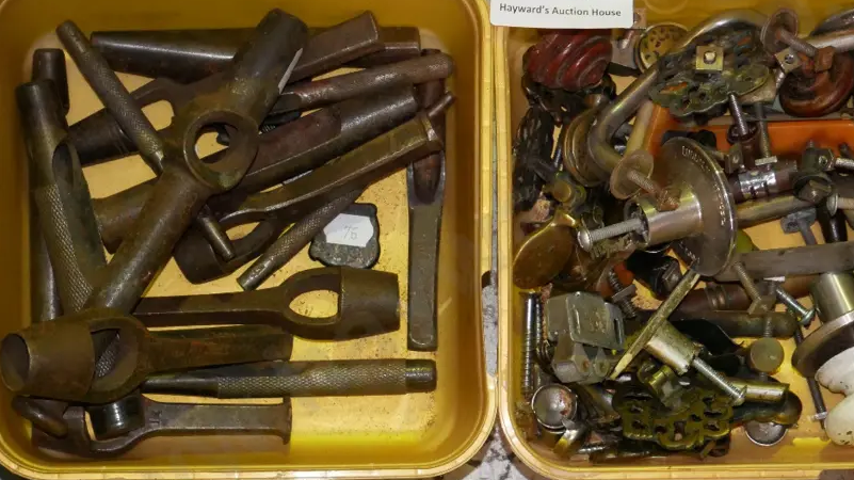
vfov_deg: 8.4
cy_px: 245
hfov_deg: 14.8
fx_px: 3282
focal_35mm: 145
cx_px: 490
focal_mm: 52
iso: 3200
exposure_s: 1/125
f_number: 5.6
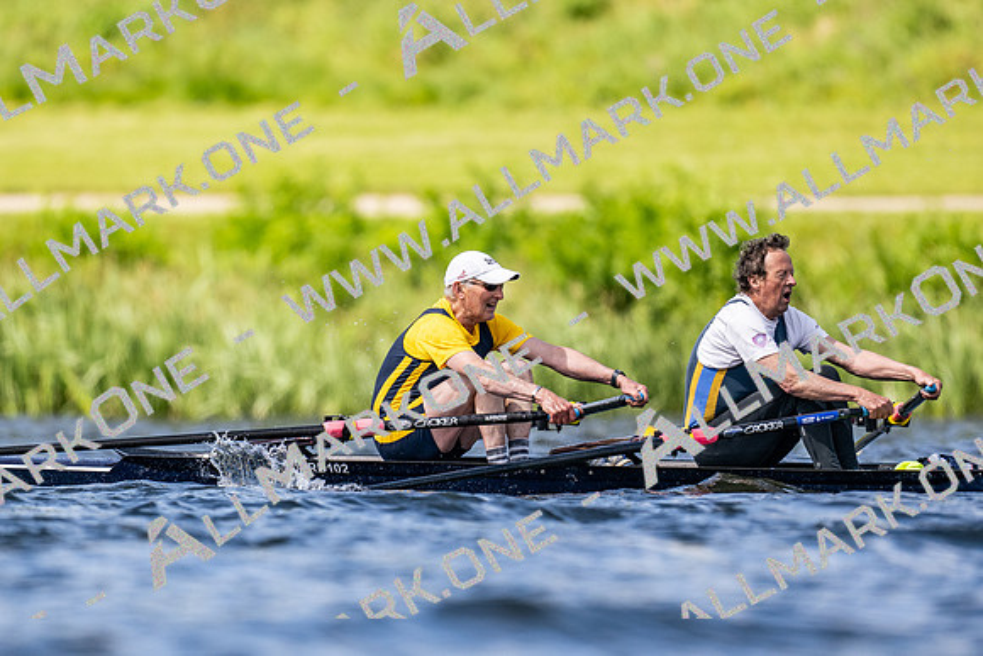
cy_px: 328
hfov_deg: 2.3
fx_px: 24592
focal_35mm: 900
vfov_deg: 1.5
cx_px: 492
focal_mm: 600
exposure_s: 1/2500
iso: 400
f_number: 4
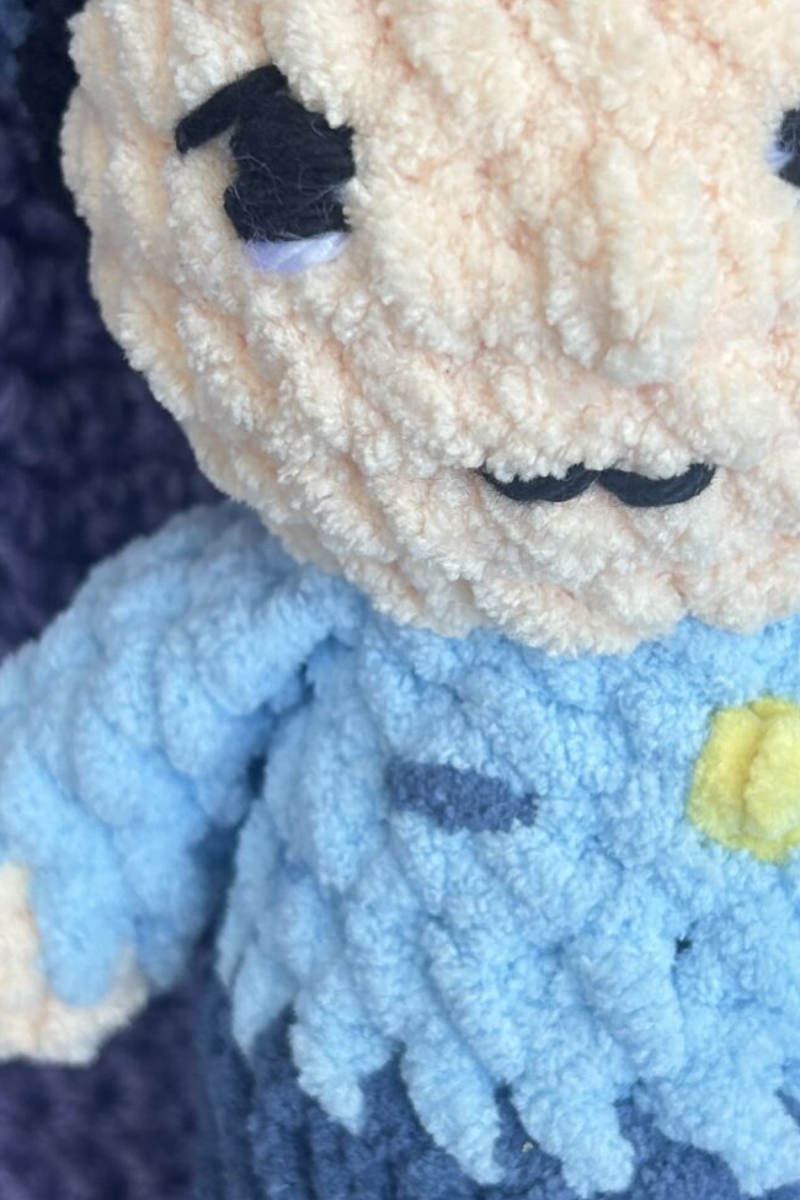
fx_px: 2366
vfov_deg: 28.4
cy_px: 688
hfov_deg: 19.2
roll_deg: -1.2
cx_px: 469
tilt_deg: -42.2
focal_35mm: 71
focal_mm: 5.7
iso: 40
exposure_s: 1/121
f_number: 1.5
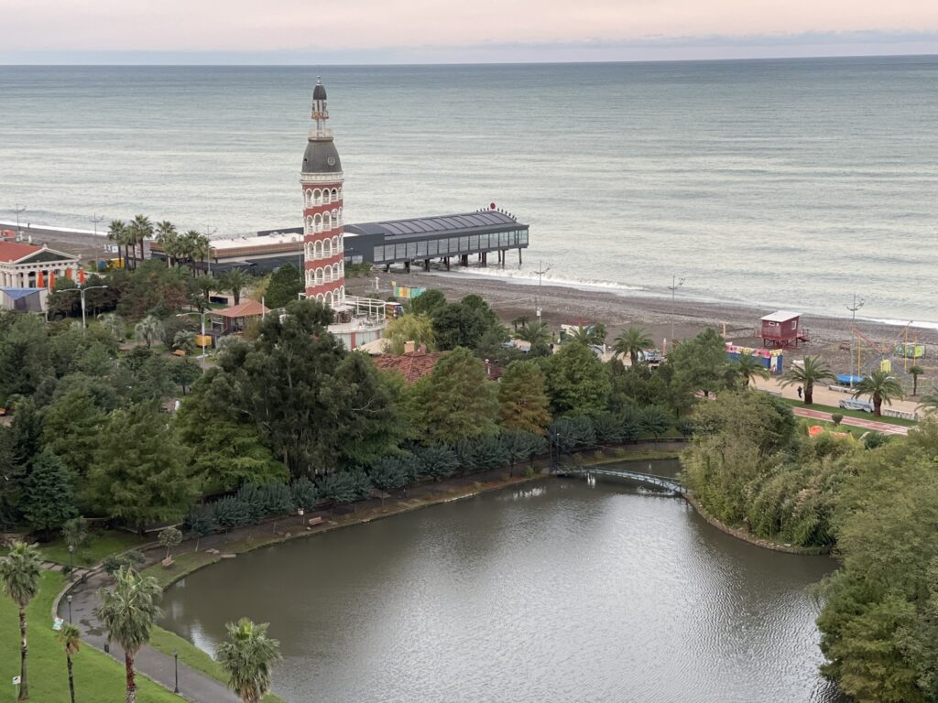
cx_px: 469
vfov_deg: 22.9
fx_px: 1734
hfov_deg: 30.3
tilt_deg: -10.5
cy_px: 352
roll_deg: +0.5
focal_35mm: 64
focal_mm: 7.5
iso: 64
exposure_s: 1/121
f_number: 2.2
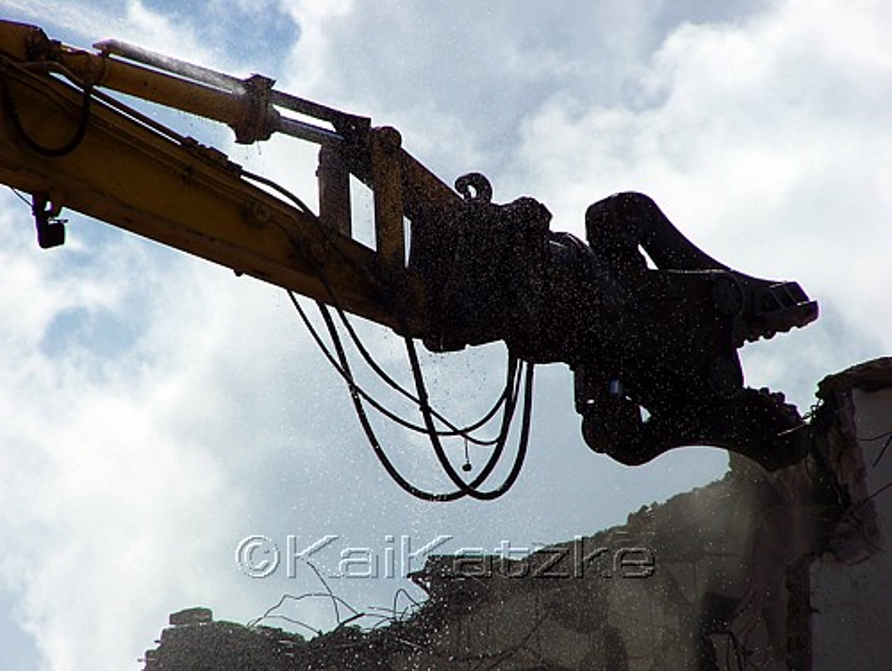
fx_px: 9801
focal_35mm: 380
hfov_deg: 5.2
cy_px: 336
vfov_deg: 3.9
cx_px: 446
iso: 80
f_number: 7.1
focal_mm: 63
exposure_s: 1/1000
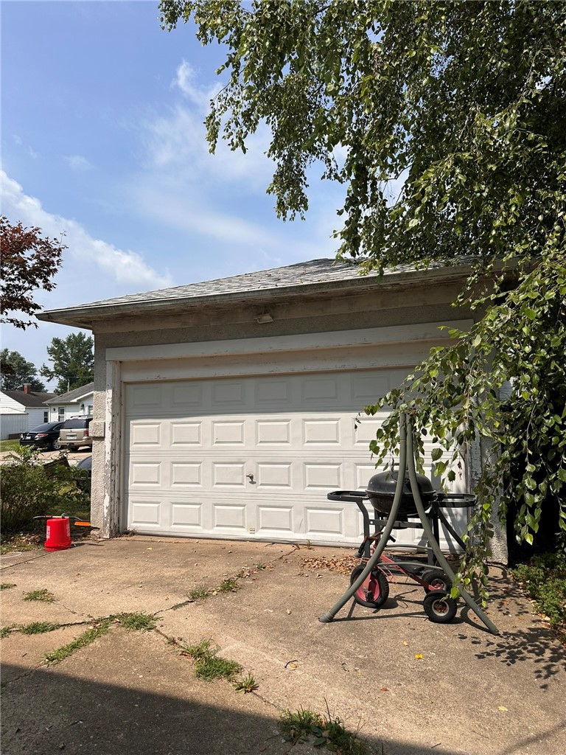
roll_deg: +0.9
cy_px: 378
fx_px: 523
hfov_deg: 56.8
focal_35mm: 24
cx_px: 283
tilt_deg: +5.3
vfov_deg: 71.6
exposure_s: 1/5848
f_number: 1.78
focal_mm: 6.86
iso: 80
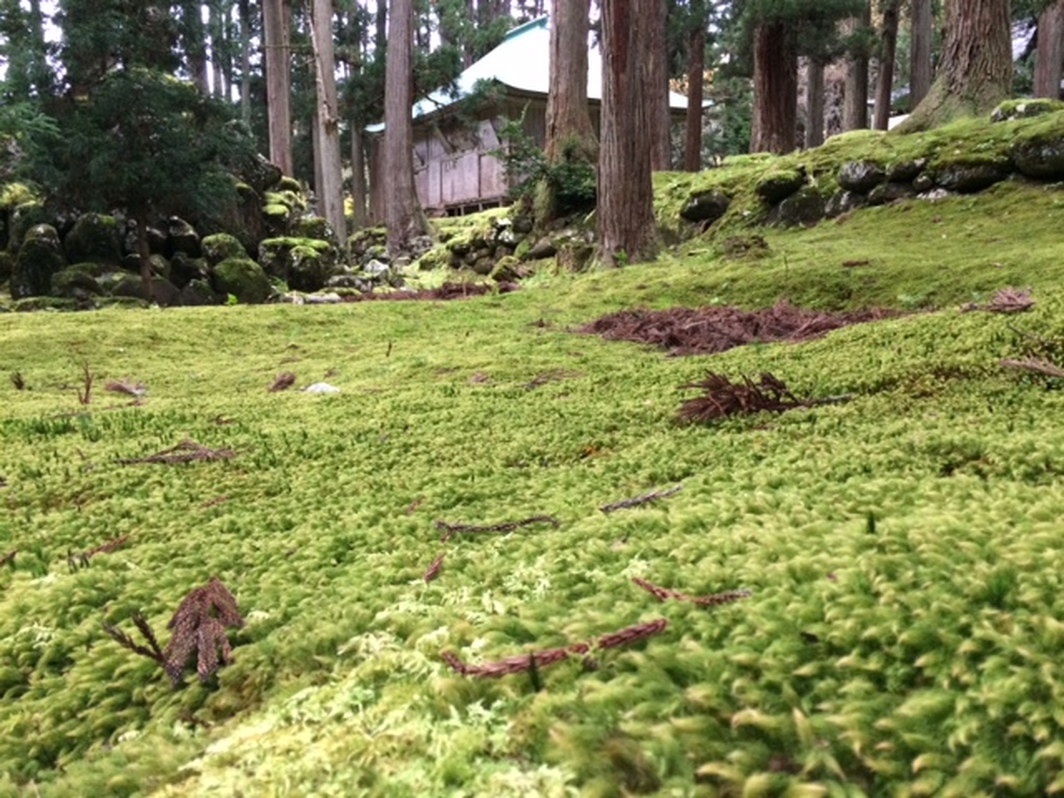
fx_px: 891
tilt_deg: -11.3
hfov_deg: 61.7
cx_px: 532
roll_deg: +0.1
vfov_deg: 48.2
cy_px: 399
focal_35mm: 29
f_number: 2.2
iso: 200
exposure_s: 1/30
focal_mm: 4.15
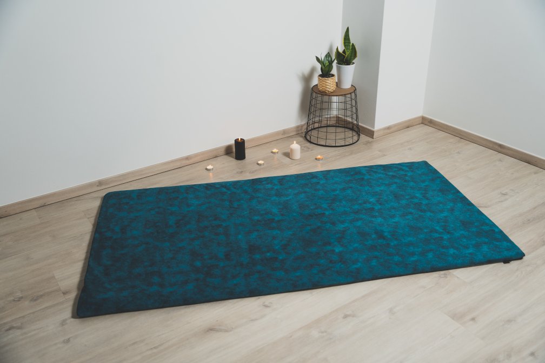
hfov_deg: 56.2
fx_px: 510
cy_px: 182
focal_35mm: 34
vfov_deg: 39.2
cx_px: 272
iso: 100
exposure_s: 1/80
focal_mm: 33.7
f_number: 2.8
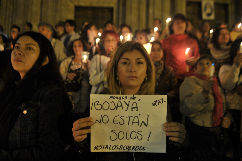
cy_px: 80
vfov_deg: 49.5
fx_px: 175
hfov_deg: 69.4
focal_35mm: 26
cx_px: 121
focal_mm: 26
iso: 800
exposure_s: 1/15
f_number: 2.8
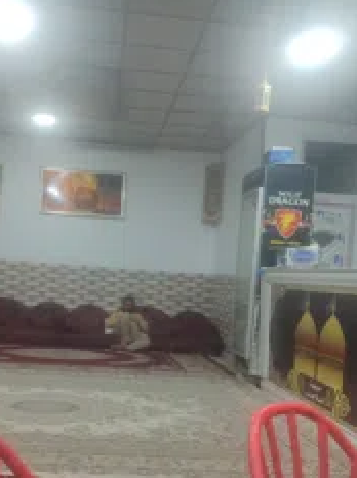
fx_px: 593
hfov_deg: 33.3
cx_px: 133
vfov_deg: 43.3
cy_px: 318
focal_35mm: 43
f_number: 1.89
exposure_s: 1/50
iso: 166
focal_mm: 5.95
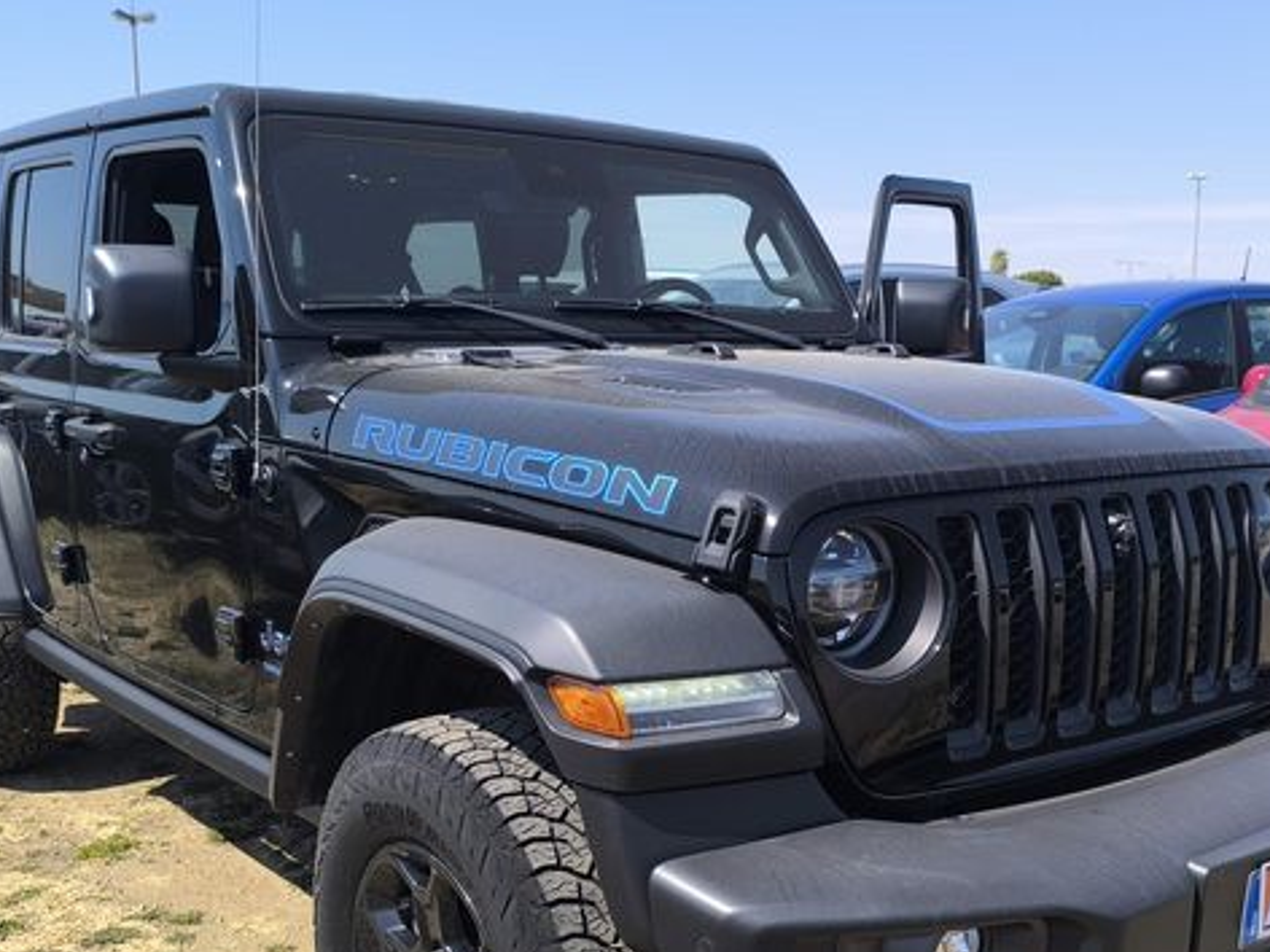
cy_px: 632
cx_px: 753
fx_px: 1431
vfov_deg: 36.5
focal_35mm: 39
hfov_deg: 47.6
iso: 50
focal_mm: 6.14
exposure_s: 1/547
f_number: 1.65
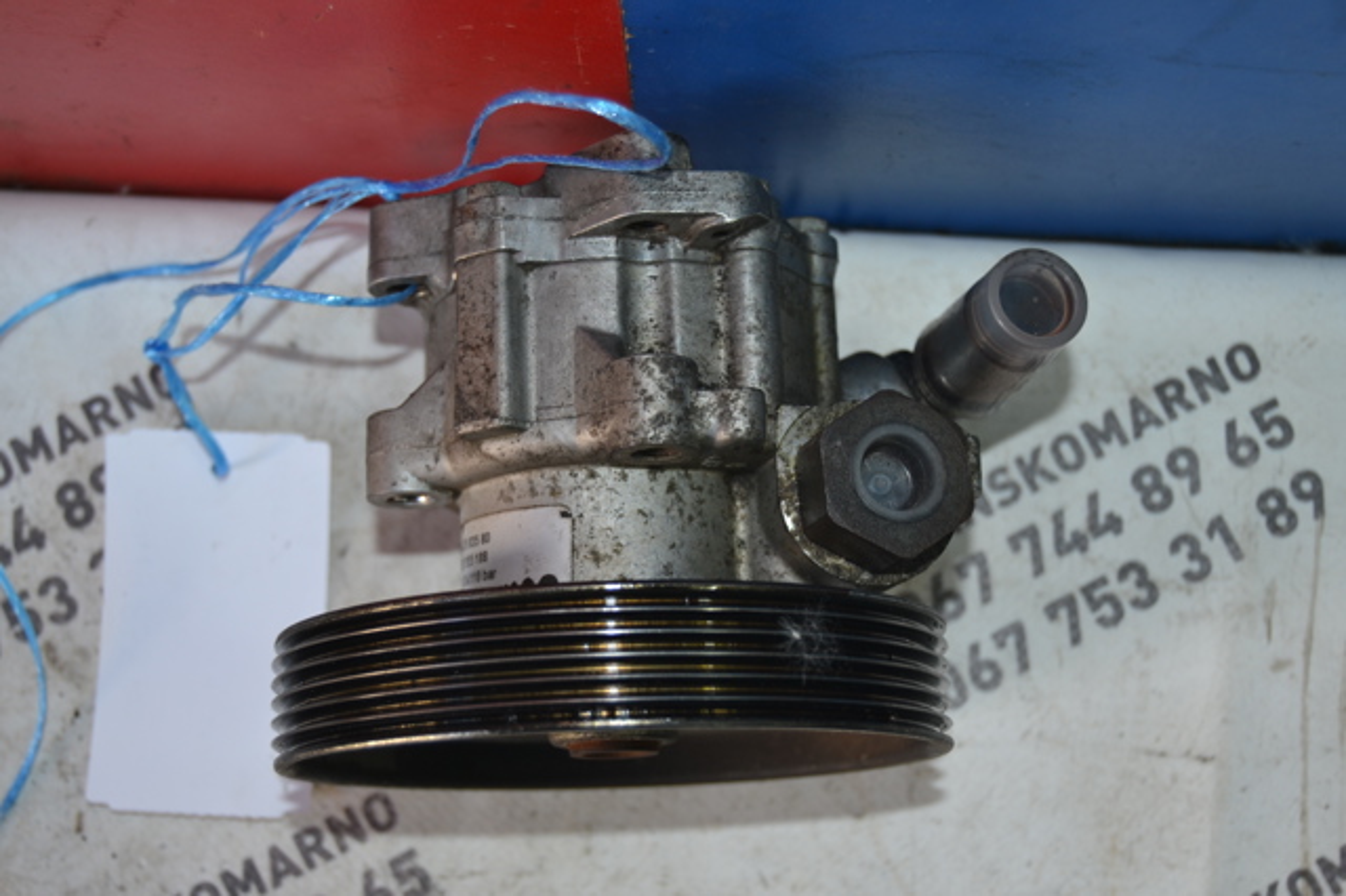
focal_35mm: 52
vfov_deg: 25.7
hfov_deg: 37.9
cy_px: 448
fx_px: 1962
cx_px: 673
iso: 250
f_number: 4.5
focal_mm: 35
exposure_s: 1/60
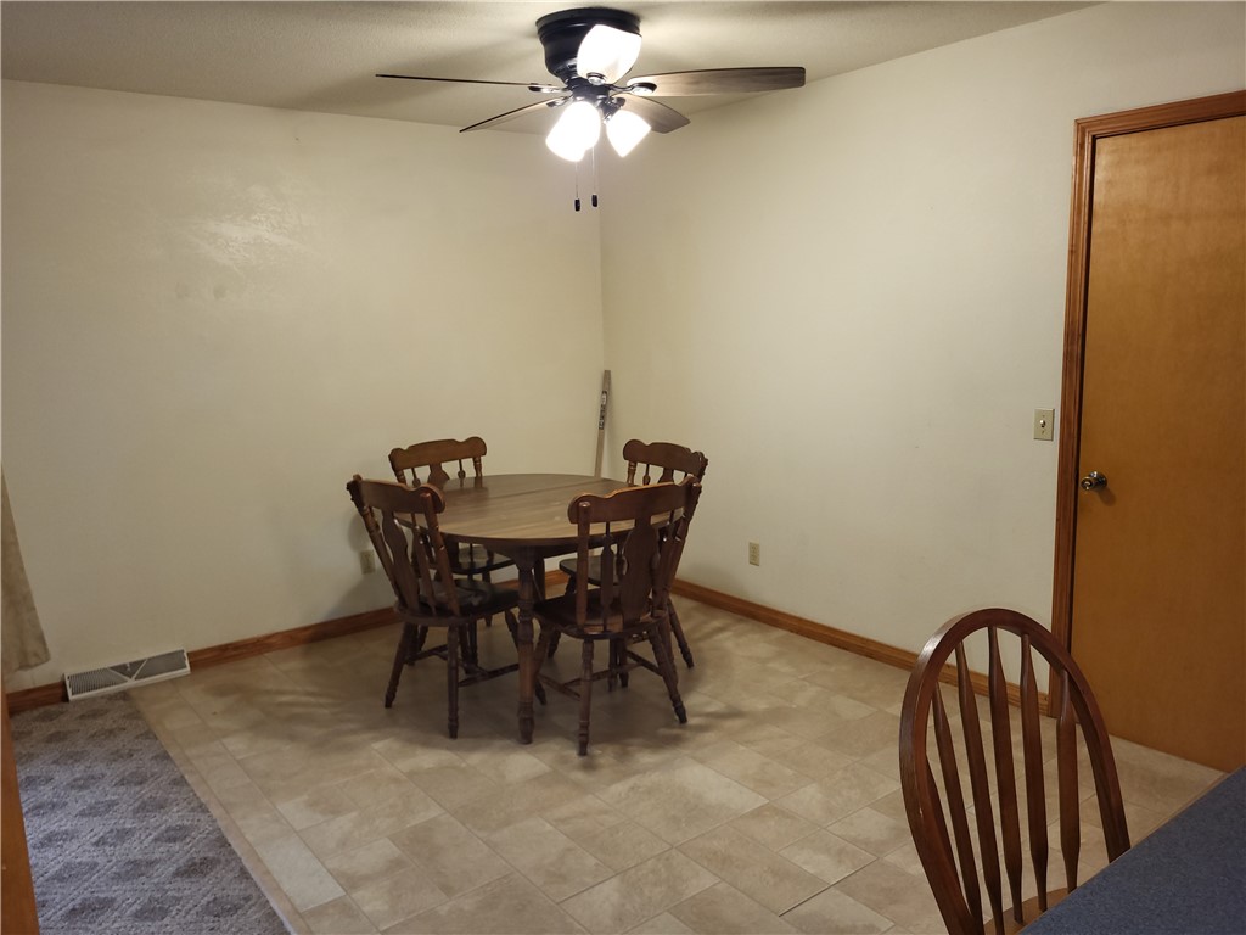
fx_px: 936
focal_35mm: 26
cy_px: 468
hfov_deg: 67.3
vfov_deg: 53.1
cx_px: 623
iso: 100
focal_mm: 5.4
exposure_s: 1/24
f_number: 1.8
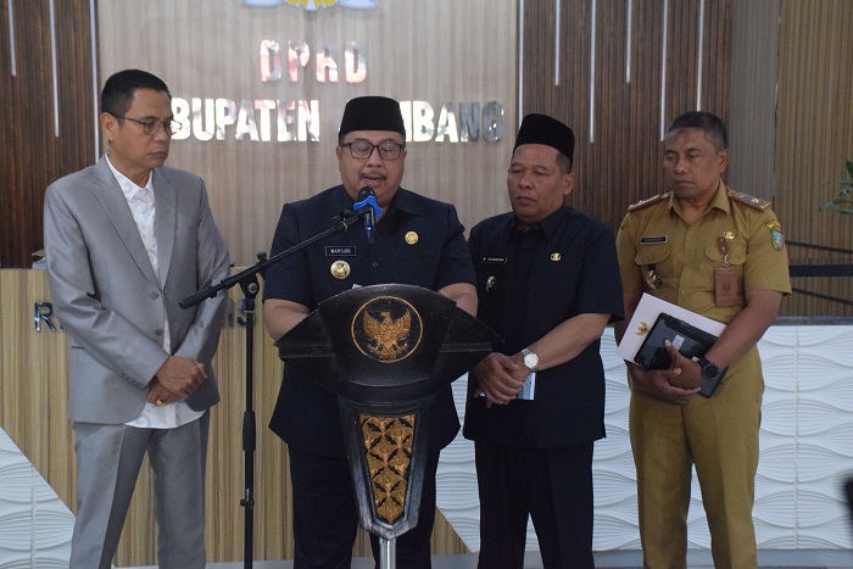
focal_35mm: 63
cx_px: 426
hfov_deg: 31.9
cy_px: 284
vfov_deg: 21.6
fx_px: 1493
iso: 6400
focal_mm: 42
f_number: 7.1
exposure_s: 1/60
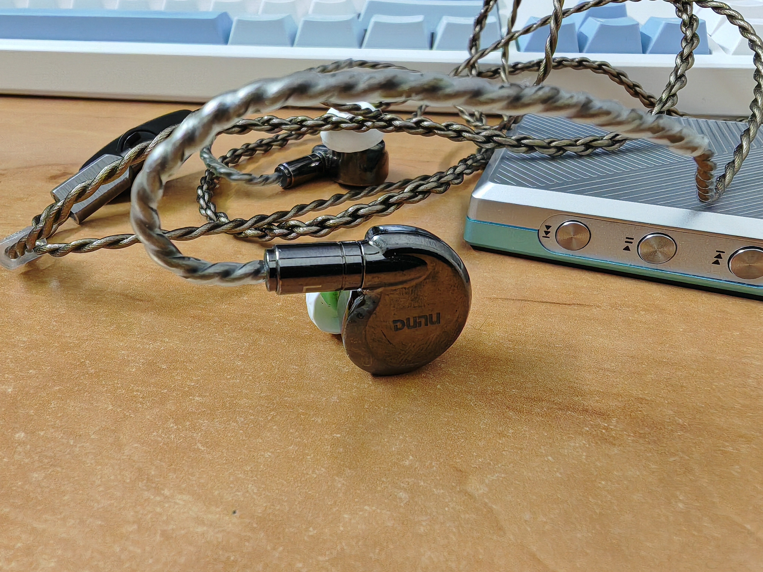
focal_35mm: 25
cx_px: 382
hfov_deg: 69.4
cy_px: 286
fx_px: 551
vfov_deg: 54.9
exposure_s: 1/50
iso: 500
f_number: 2
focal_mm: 1.82
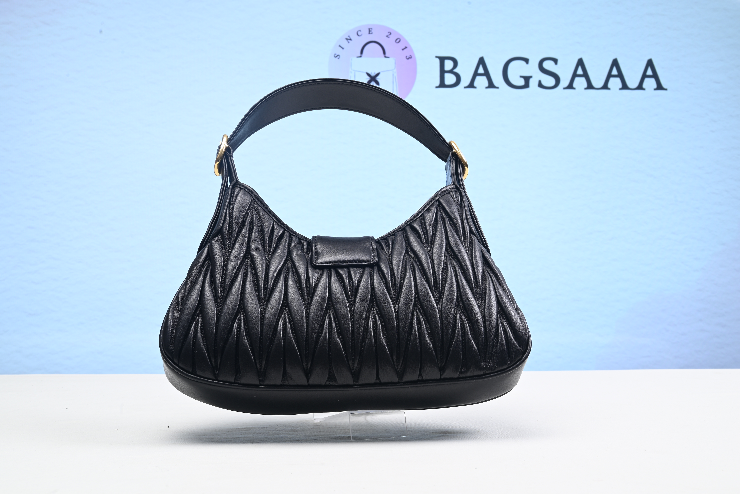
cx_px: 370
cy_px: 247
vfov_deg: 31.9
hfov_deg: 46.4
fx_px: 864
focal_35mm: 42
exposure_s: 1/2
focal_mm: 42
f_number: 16
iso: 100
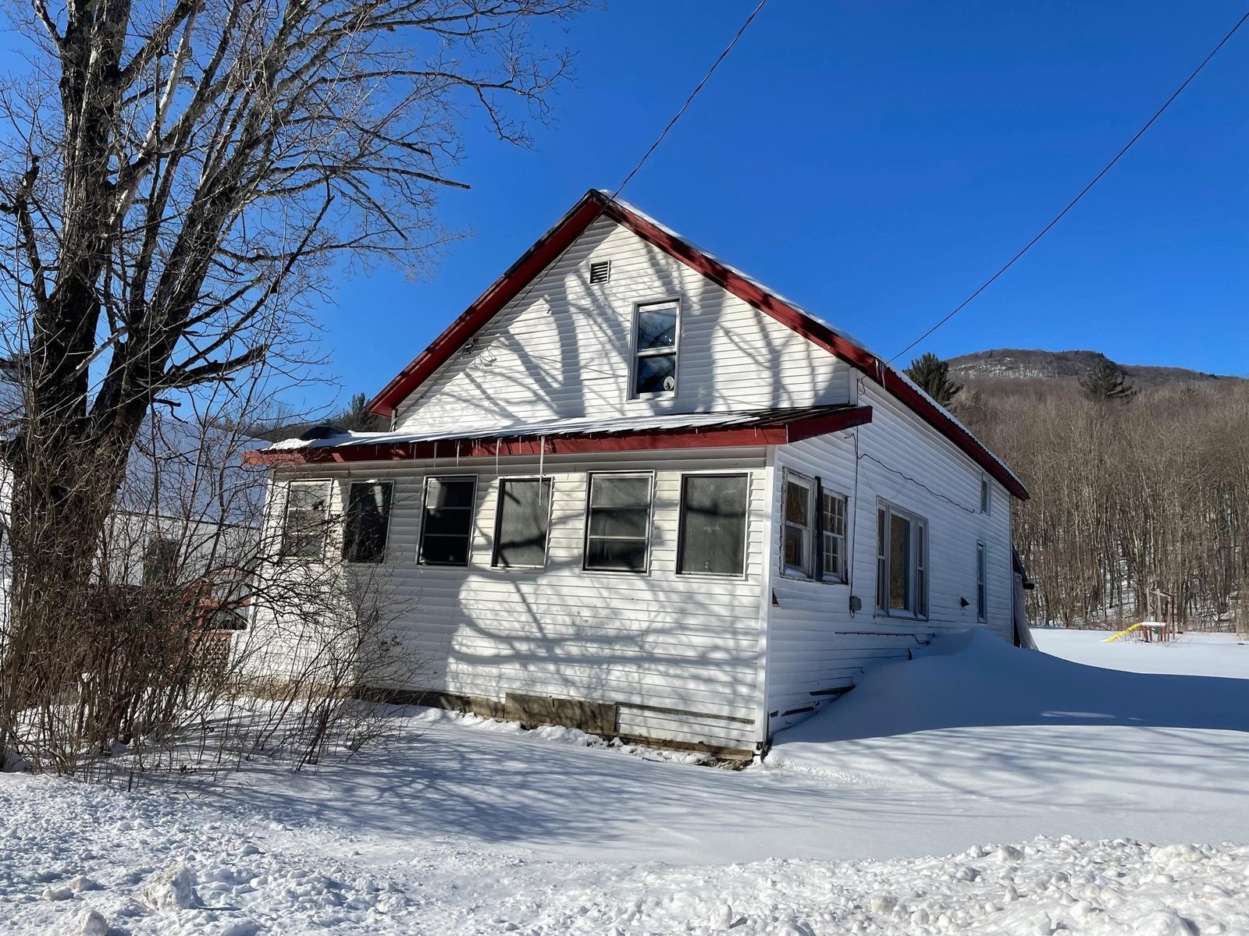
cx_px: 624
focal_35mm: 26
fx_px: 938
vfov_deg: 53.1
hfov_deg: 67.3
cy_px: 468
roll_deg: -3.1
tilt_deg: +9.6
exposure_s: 1/6135
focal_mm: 4.2
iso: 32
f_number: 1.6
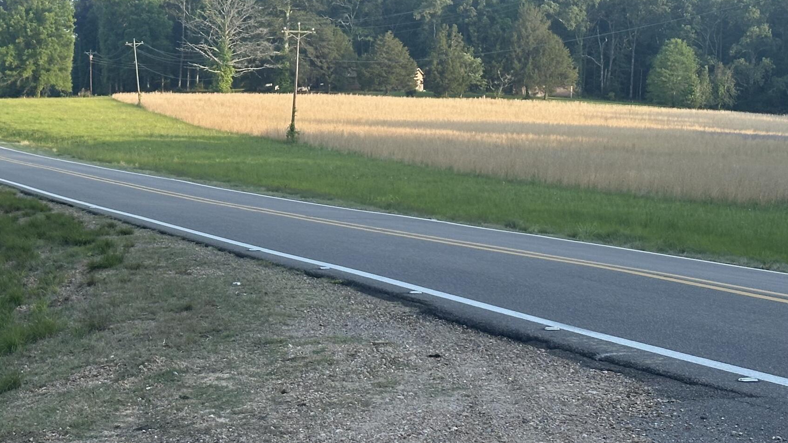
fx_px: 1943
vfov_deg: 13.0
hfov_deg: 22.8
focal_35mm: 93
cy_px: 146
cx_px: 229
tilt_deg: -1.2
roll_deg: -2.8
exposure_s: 1/1145
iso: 64
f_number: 1.78
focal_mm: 6.86
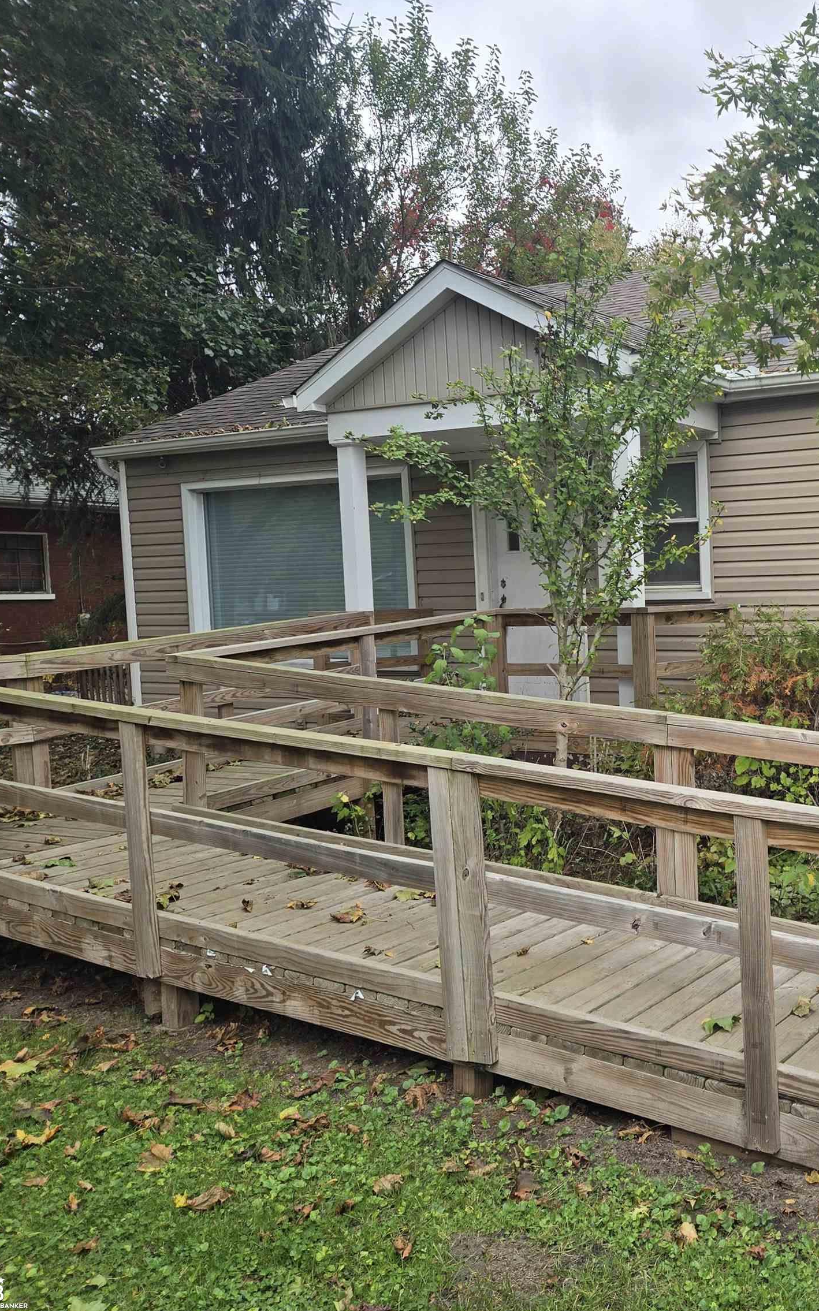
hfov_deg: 34.4
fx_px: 1179
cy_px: 654
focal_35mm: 33
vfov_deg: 58.2
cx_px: 844
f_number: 1.8
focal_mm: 5.4
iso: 25
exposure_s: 1/765
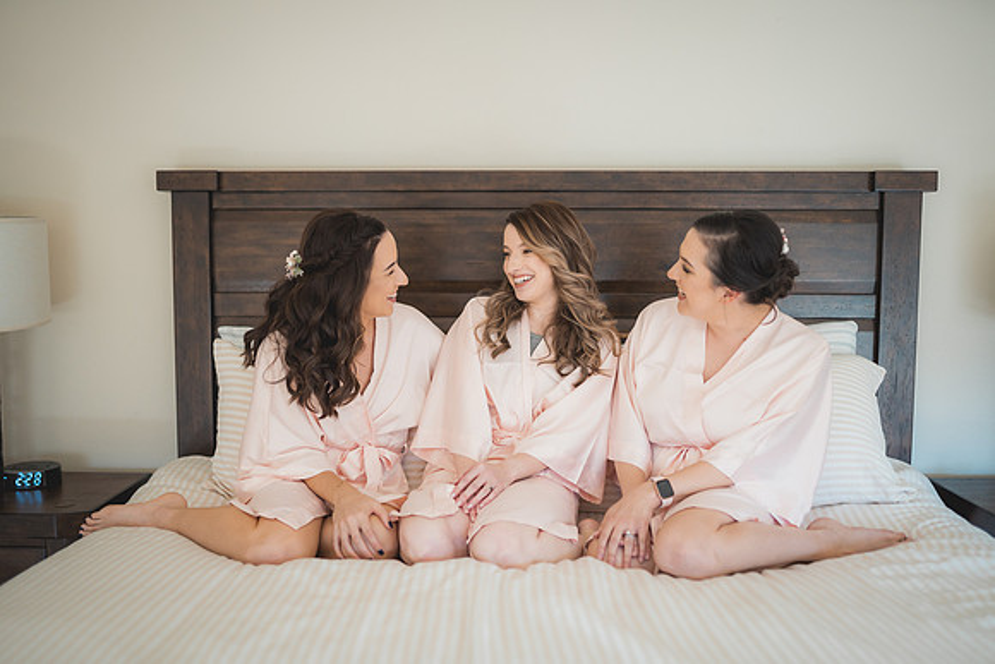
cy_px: 332
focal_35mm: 36
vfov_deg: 37.0
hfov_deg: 53.3
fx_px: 991
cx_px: 498
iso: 400
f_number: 1.4
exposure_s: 1/400
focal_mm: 35
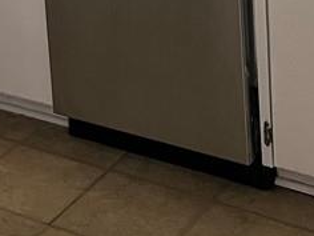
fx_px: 1025
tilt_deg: -8.7
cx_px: -21
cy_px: -220
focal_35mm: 113
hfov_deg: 16.9
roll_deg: +4.5
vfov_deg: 11.8
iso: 400
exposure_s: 1/60
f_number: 1.6
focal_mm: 5.1
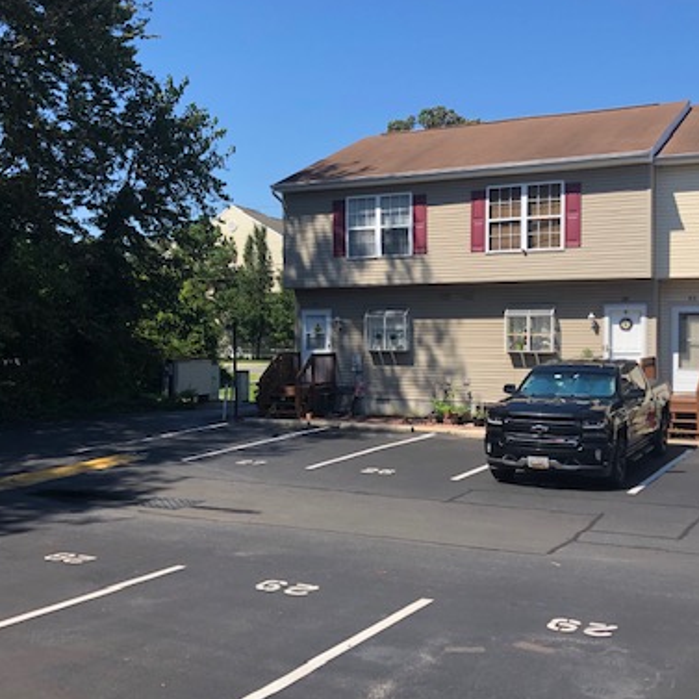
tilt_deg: -1.9
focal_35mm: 42
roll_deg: -0.8
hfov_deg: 40.0
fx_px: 960
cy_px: 362
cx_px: 354
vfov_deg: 40.0
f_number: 1.8
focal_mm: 3.99
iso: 20
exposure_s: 1/1429
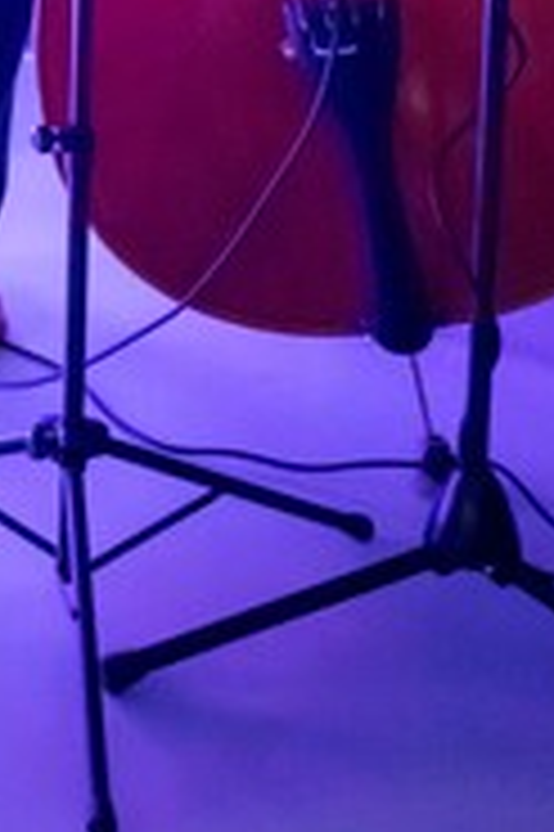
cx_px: -331
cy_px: -702
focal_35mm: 109
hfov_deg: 11.9
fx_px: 2521
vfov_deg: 15.8
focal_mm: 28
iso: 6400
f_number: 2.8
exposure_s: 1/125
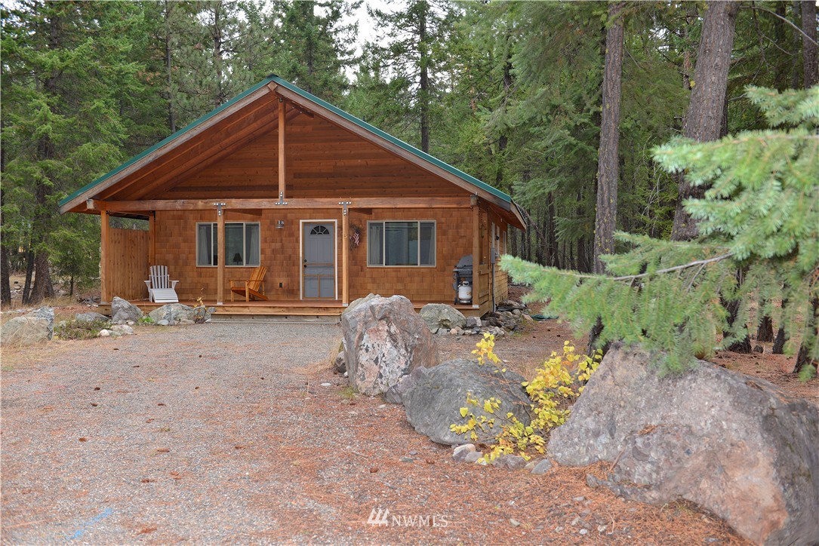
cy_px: 273
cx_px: 410
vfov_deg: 37.9
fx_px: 796
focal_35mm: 35
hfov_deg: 54.4
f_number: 4.5
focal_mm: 35
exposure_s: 1/80
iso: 200
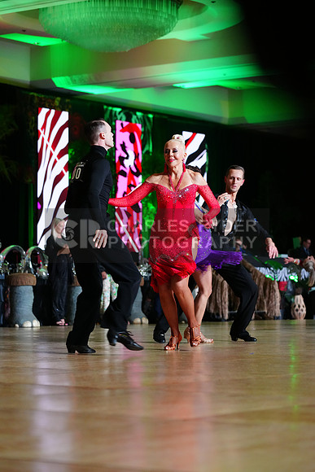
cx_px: 158
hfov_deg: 13.0
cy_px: 236
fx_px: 1377
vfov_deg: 19.5
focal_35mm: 105
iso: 3200
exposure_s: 1/250
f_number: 4
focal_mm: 105
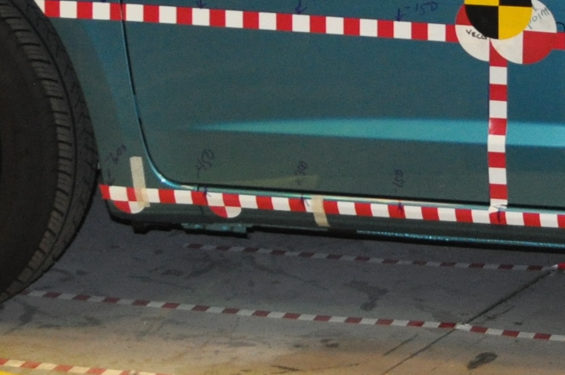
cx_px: 738
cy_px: -182
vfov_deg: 10.4
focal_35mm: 127
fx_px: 1990
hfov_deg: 15.4
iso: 800
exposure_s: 1/80
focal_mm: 18
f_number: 3.5
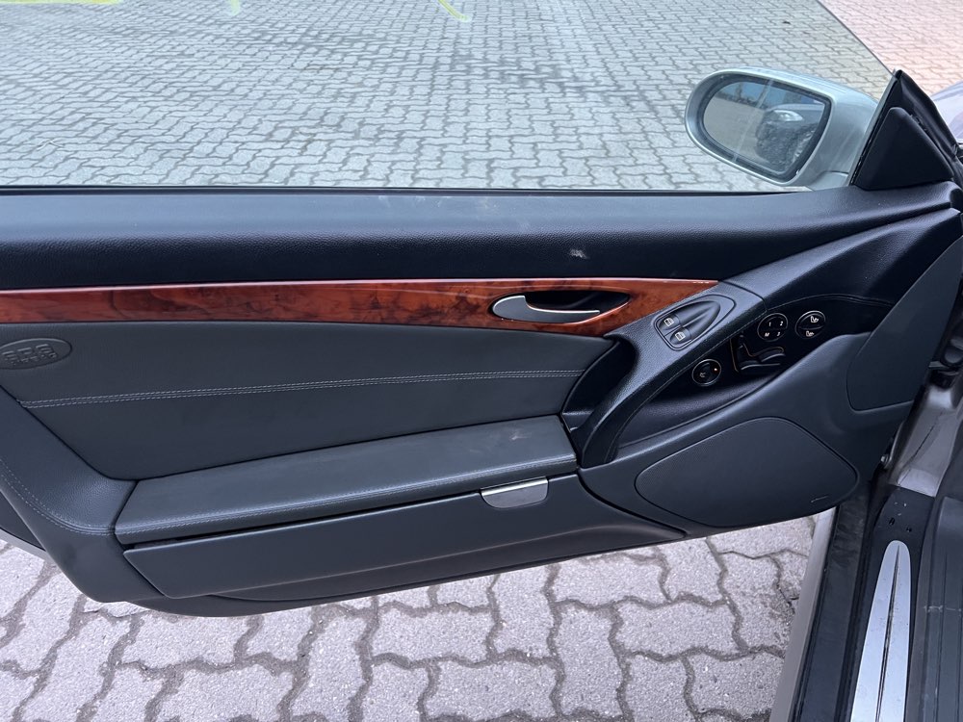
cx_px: 482
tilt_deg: -36.4
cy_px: 361
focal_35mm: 26
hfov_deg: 67.3
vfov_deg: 53.1
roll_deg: +1.3
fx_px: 723
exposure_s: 1/50
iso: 400
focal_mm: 5.7
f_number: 1.5
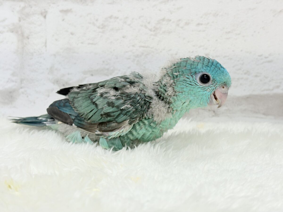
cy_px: 106
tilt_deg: -10.2
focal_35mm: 52
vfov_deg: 28.0
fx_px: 425
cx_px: 142
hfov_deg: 36.8
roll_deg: +1.1
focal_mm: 5.96
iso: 40
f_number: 1.6
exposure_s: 1/50
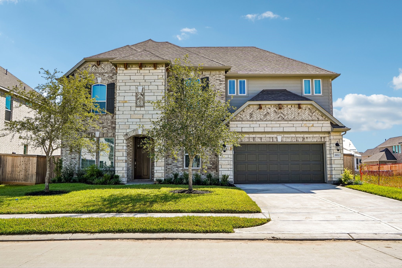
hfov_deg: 58.7
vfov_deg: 41.1
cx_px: 201
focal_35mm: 32
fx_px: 357
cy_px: 134
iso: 500
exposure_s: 1/1000
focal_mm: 32
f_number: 8
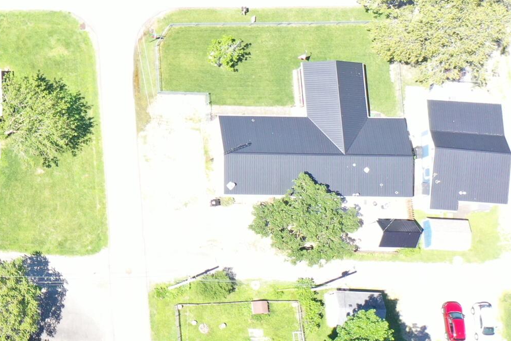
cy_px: 92
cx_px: -213
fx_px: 1192
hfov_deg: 21.1
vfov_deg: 16.2
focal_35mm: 84
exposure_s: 1/160
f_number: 4.5
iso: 100
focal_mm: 10.26
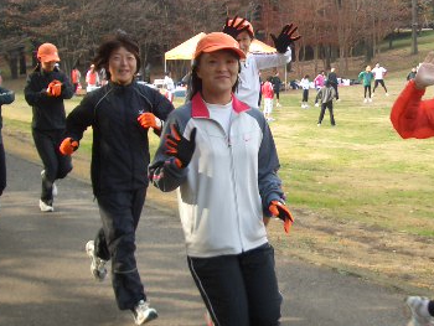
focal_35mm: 64
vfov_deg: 23.0
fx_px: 803
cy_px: 149
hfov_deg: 30.1
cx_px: 279
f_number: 2.6
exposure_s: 1/250
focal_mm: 5.8
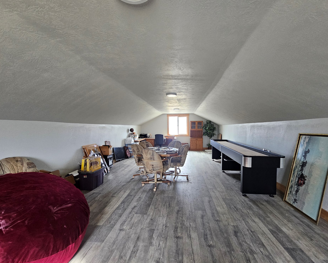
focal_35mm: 14
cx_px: 168
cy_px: 130
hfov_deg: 100.7
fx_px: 136
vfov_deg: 88.0
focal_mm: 2.2
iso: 400
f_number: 2.2
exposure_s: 1/30
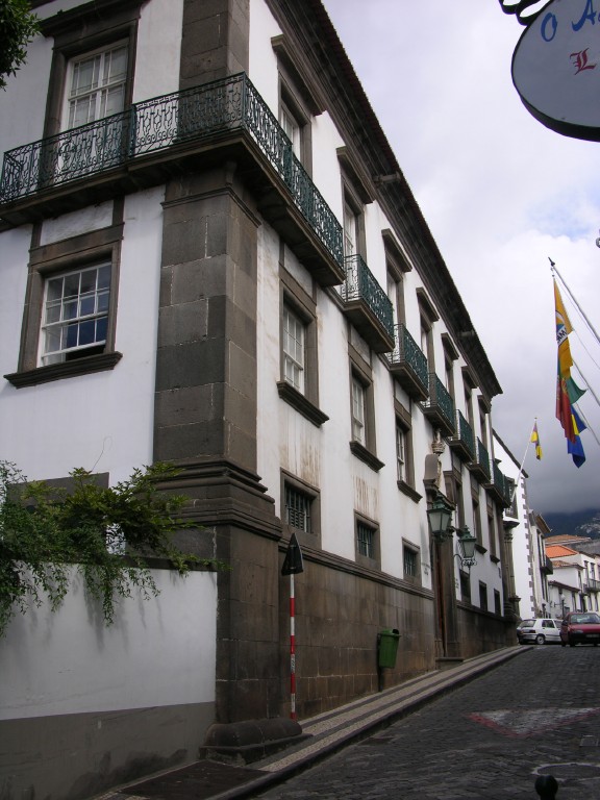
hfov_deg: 40.7
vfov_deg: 52.6
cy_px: 400
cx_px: 300
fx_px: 809
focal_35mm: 35
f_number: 5.6
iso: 50
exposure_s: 1/214
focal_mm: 8.9
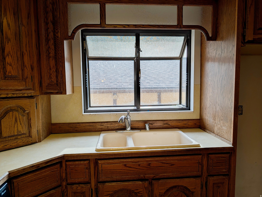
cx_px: 131
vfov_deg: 56.9
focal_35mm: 24
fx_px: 182
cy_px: 98
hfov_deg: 71.5
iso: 22
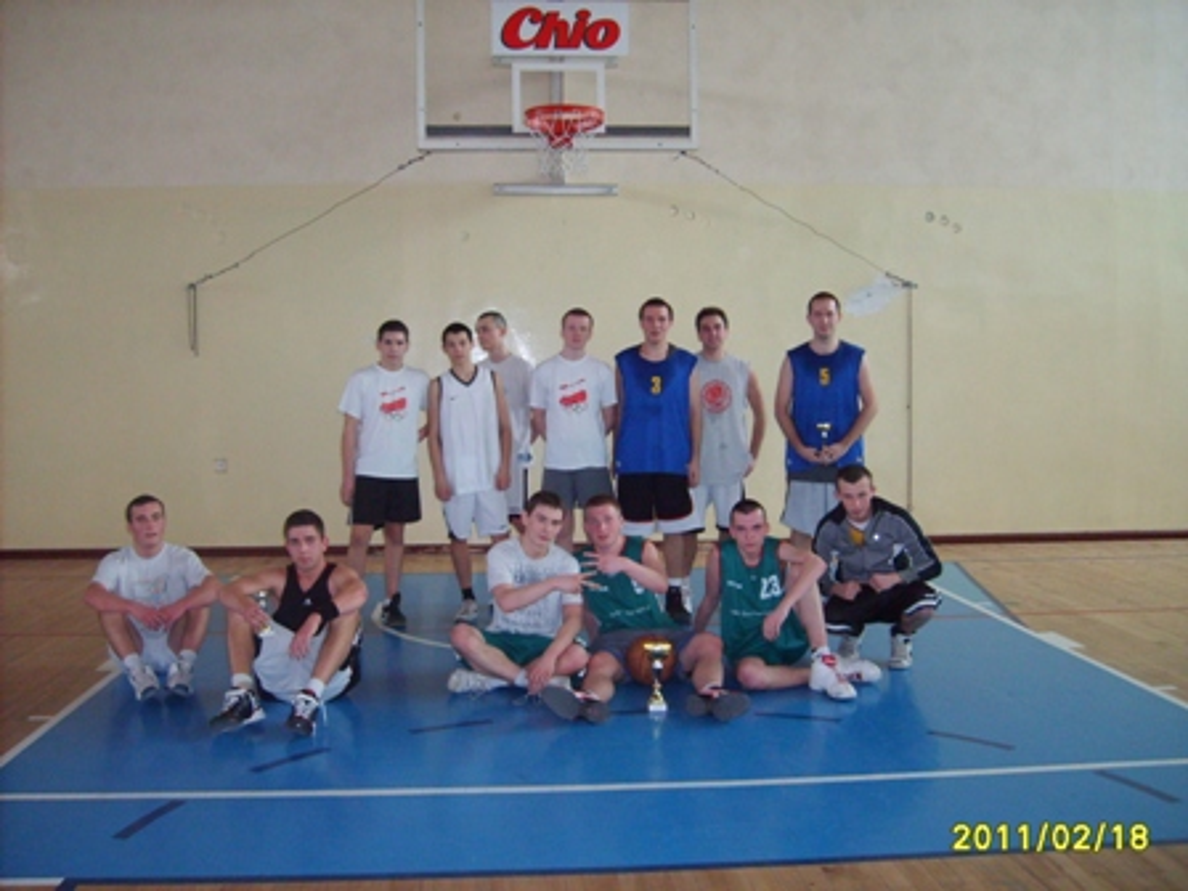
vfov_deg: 40.7
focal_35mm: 35
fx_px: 1201
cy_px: 446
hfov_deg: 52.6
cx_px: 594
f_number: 2.8
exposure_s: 1/45
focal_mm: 5.8
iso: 213
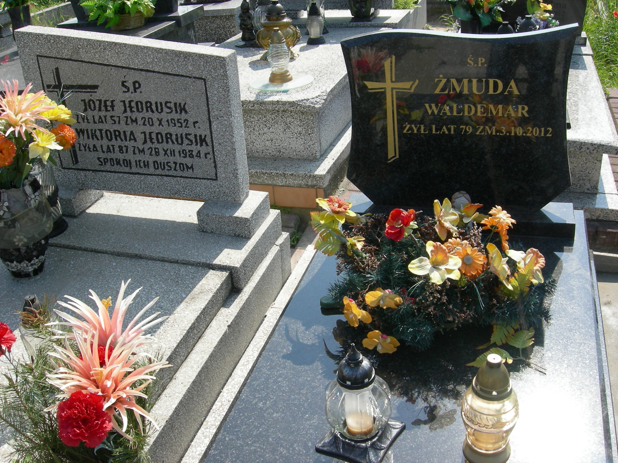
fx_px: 643
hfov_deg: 51.4
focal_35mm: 36
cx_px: 309
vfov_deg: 39.7
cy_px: 232
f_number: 6
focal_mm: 7.5
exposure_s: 1/212
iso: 64
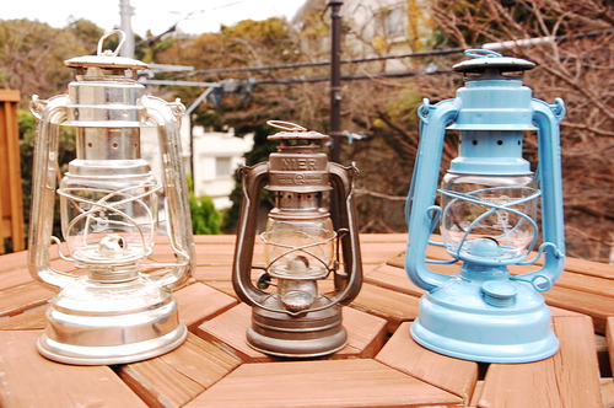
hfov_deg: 53.2
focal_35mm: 36
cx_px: 307
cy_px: 204
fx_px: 613
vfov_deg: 36.8
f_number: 6.3
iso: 800
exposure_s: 1/160
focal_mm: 24
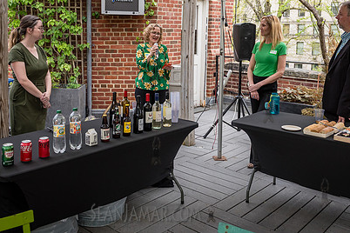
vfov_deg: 33.7
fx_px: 379
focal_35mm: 39
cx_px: 156
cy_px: 66
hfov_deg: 49.5
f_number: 4
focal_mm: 27
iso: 640
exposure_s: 1/200
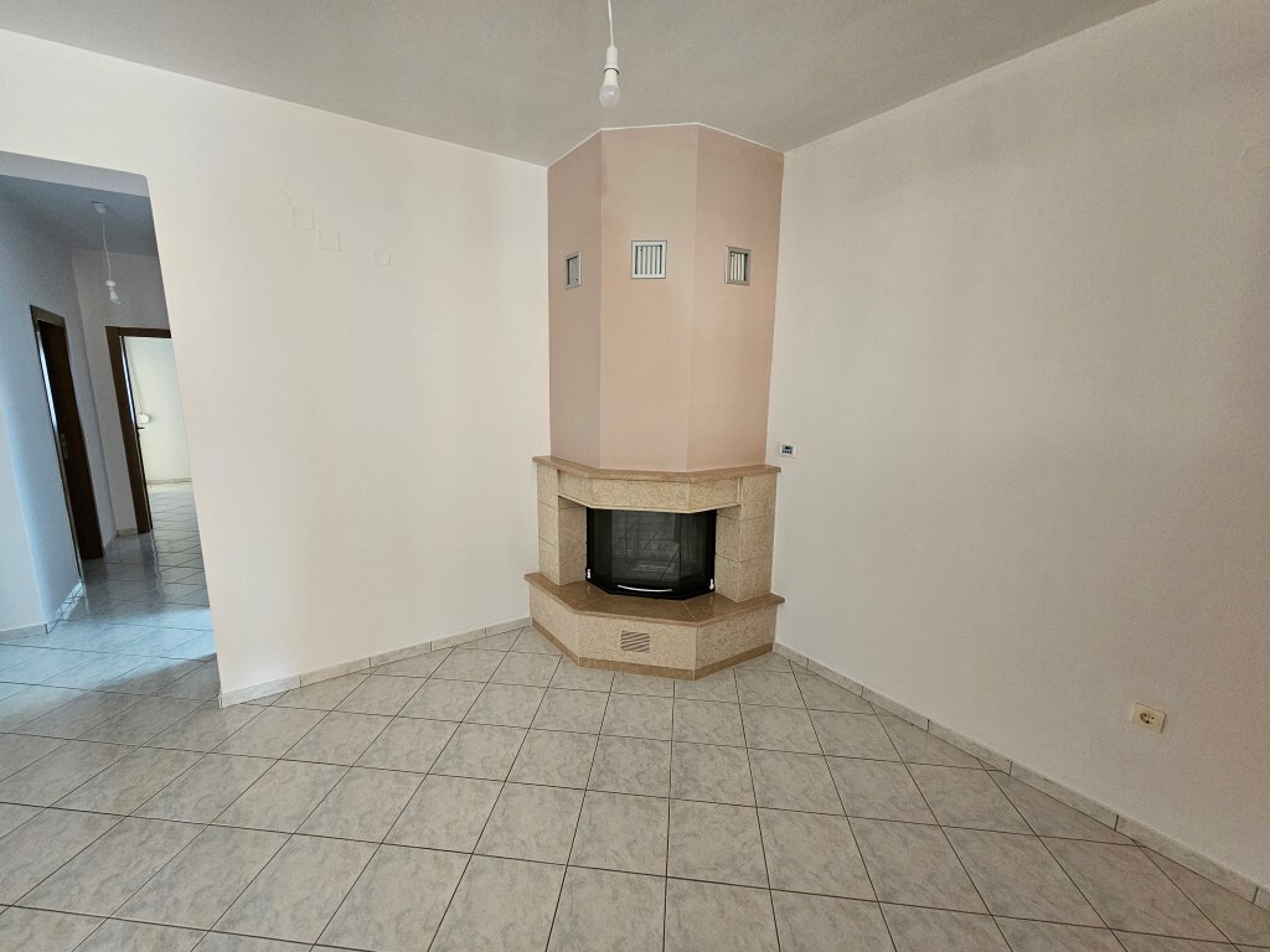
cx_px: 635
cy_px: 476
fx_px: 477
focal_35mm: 13
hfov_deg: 106.2
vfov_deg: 89.9
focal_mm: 2.2
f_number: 2.2
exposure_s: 1/50
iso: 400
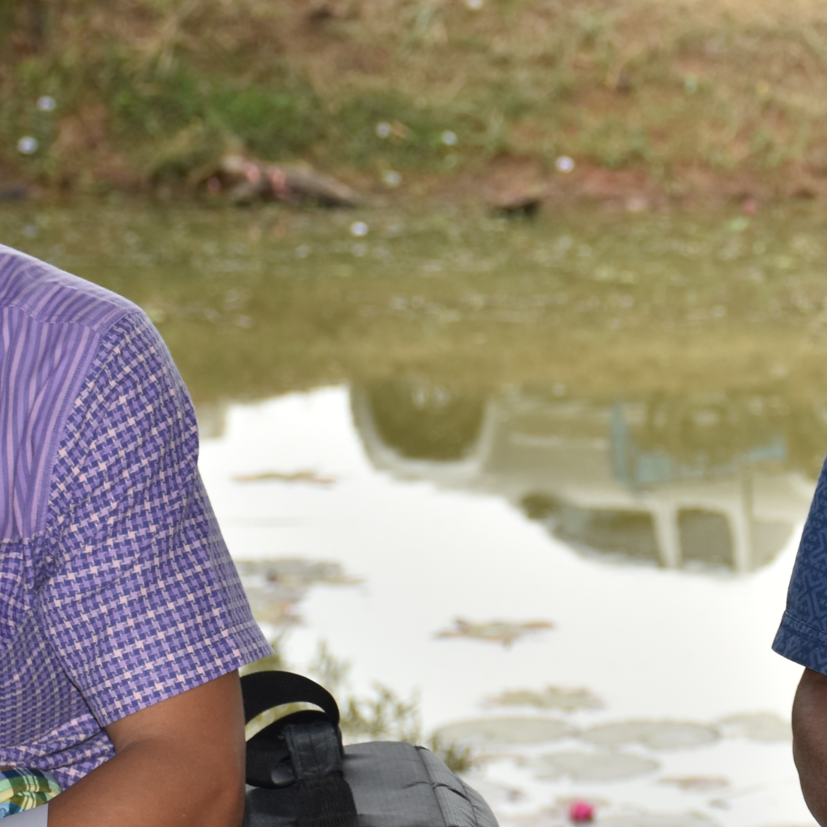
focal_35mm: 174
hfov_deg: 9.9
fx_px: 4703
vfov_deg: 10.0
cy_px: 465
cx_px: 1018
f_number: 5.6
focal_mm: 48
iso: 180
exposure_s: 1/125
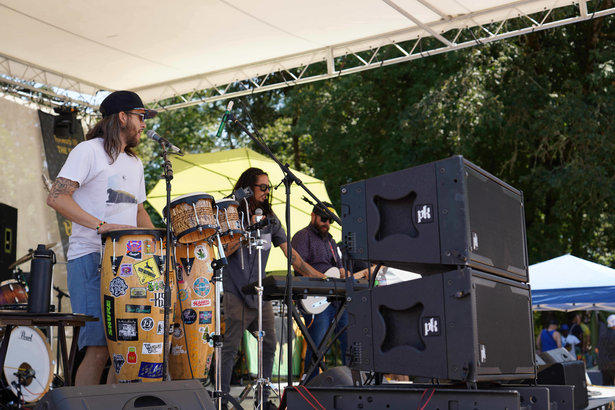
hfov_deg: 33.9
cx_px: 308
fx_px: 1008
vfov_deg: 23.0
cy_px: 205
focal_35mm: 59
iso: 100
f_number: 4.5
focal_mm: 59
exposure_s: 1/250
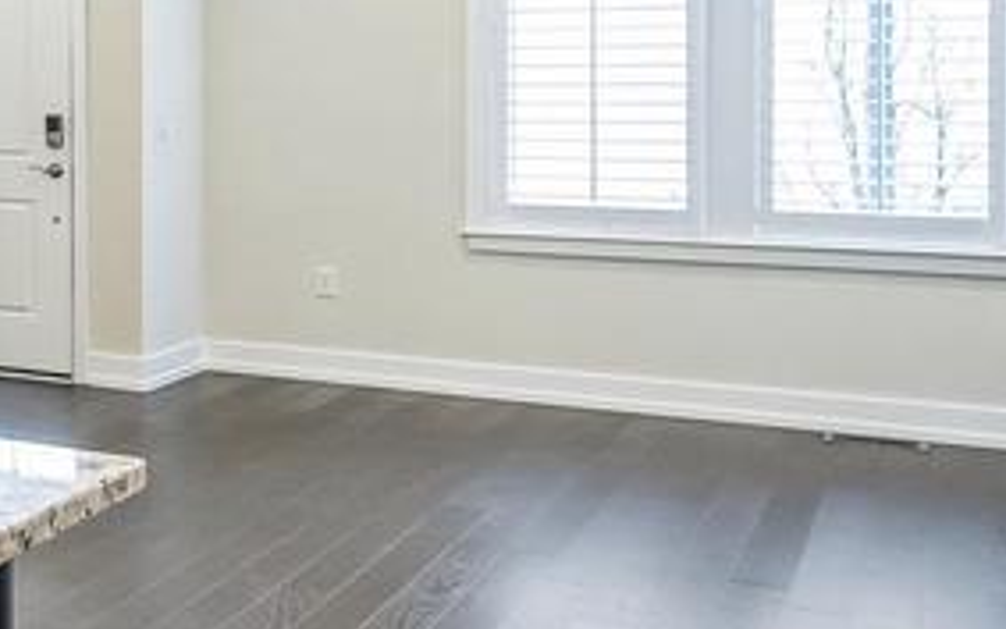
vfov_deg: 21.6
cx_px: -555
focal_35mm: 59
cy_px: 91
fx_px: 1618
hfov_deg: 25.0
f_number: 4
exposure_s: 1/60
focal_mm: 16
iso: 640
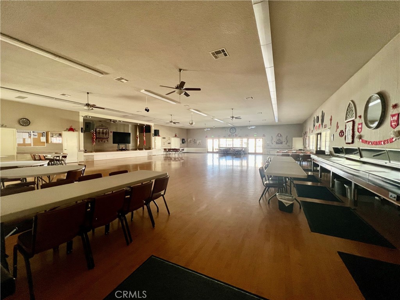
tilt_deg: -3.2
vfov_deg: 89.9
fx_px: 150
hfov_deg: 106.2
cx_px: 200
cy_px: 150
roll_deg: +0.2
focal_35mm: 13
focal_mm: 1.57
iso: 160
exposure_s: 1/60
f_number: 1.8
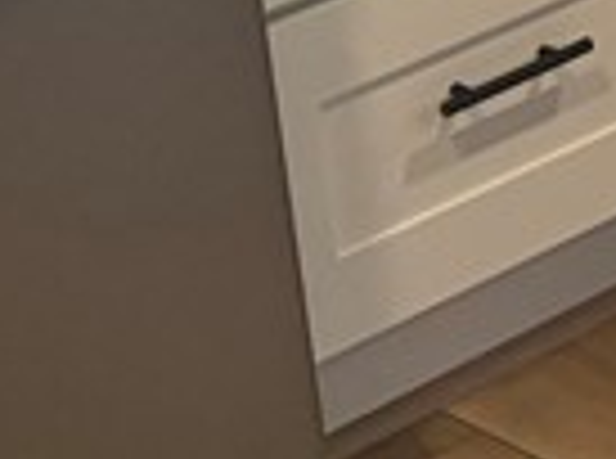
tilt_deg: -8.5
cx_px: 1888
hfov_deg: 8.4
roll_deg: +3.4
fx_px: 3461
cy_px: -1040
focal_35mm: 195
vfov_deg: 6.7
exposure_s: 1/120
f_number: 1.6
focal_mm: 5.96
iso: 200
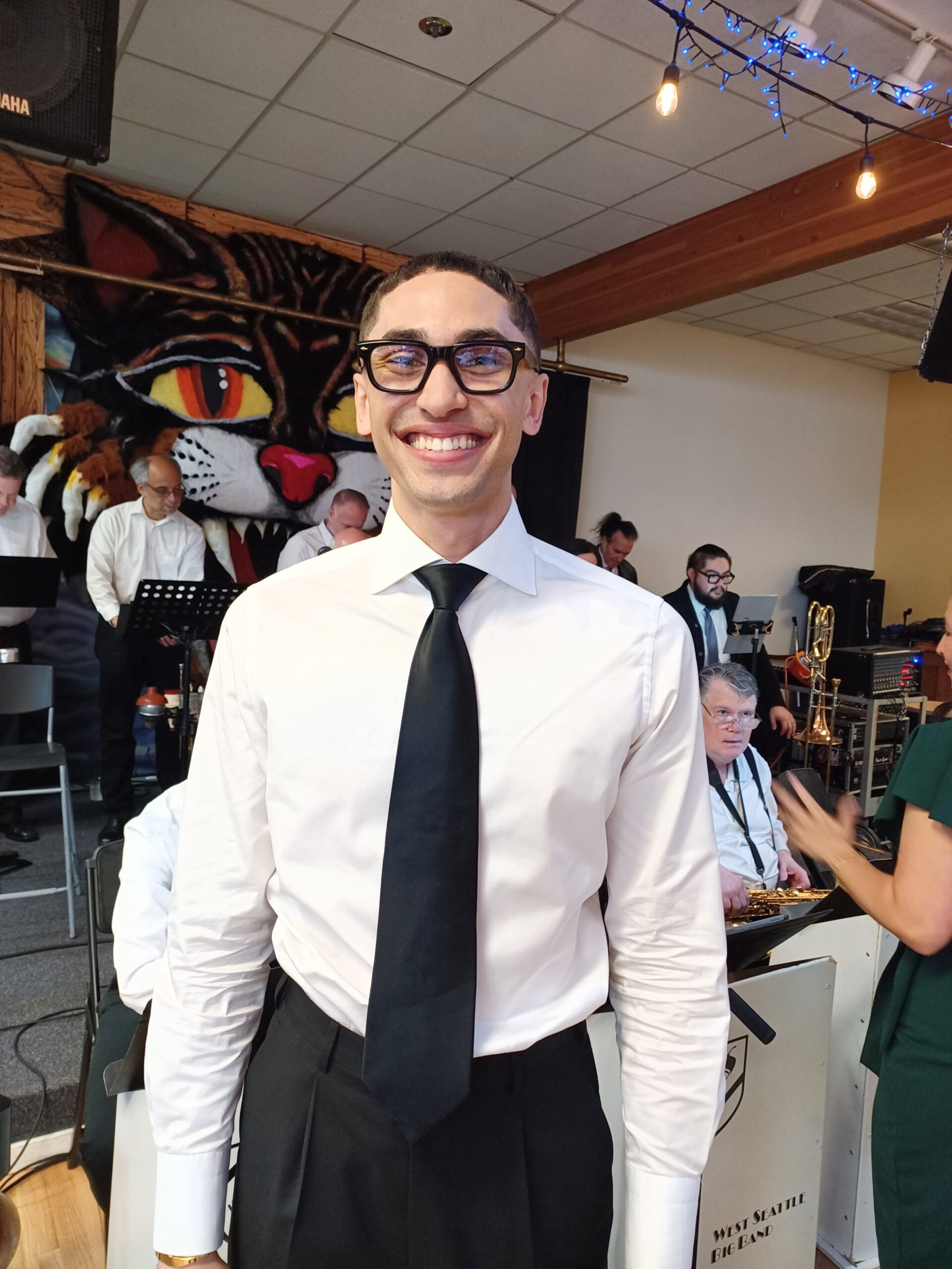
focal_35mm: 25
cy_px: 634
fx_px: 917
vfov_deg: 69.4
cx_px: 476
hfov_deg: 54.9
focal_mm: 4.6
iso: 400
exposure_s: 1/24
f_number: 1.8
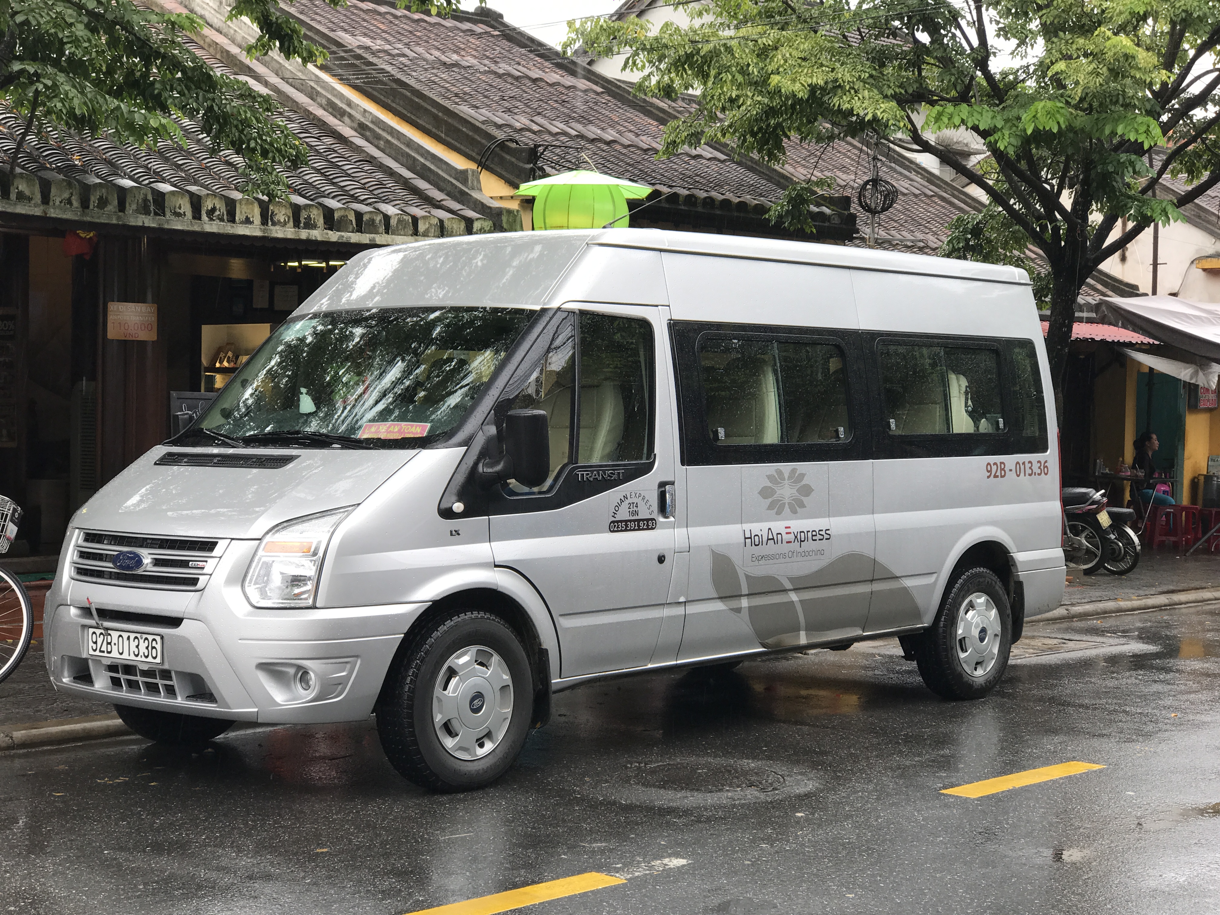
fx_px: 2009
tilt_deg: -2.1
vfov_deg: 25.7
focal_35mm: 57
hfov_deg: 33.8
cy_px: 458
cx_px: 610
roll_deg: -1.4
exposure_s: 1/100
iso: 25
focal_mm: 6.6
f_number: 2.8
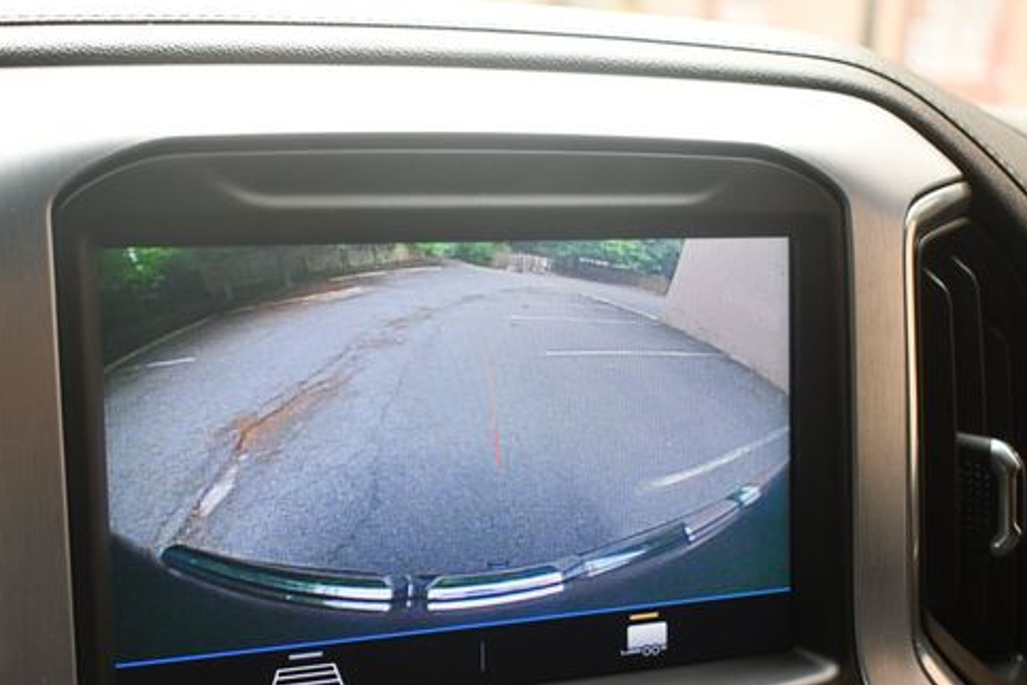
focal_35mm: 57
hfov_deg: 35.0
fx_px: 1626
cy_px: 440
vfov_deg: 23.7
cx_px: 427
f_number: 4.2
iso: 560
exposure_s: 1/250
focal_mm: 29
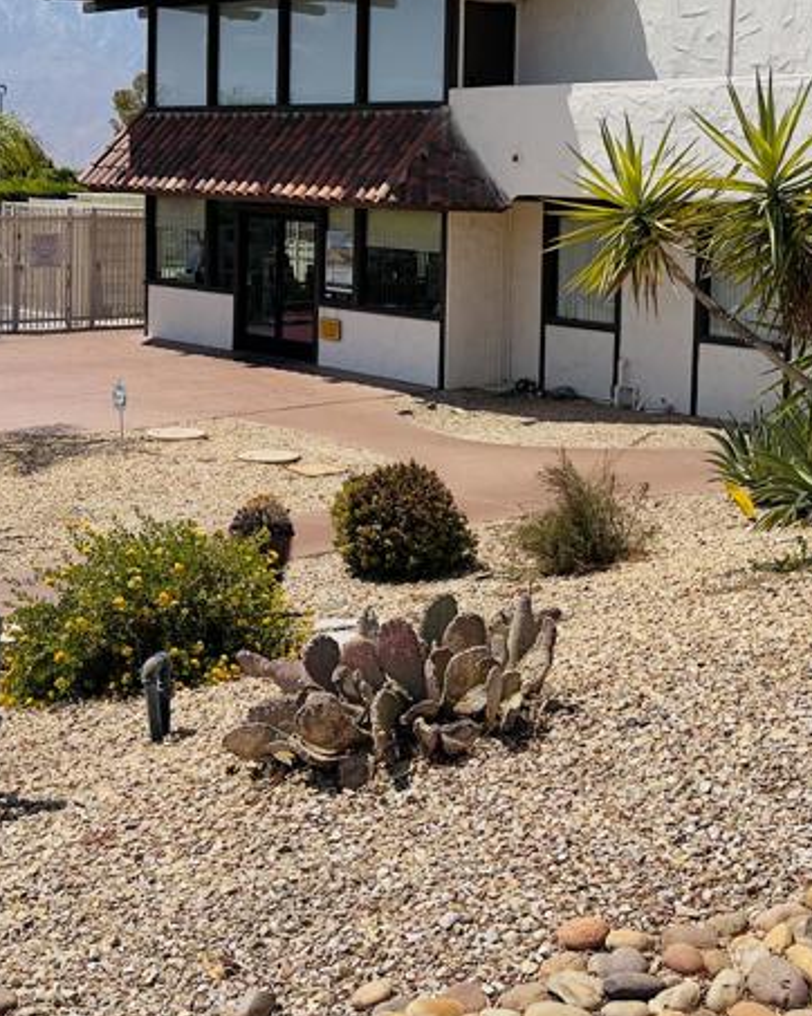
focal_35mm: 53
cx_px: 413
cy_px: 249
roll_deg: -1.5
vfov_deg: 34.6
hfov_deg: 28.6
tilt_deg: -3.0
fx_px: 1593
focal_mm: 6.76
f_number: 1.78
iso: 80
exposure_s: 1/8130
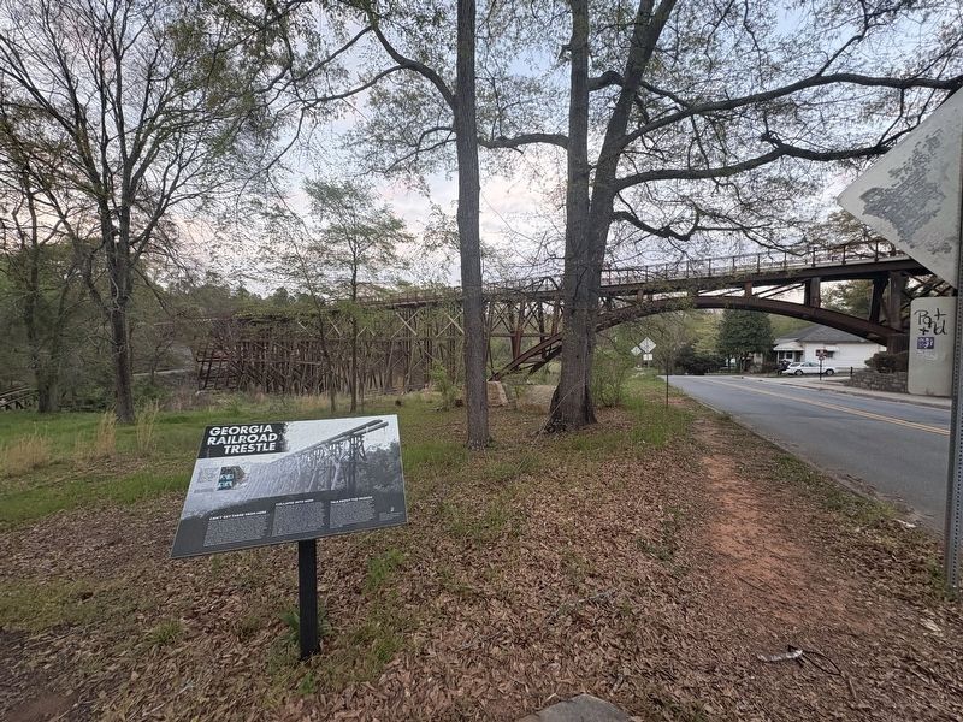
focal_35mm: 14
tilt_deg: -3.8
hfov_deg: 102.1
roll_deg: +0.7
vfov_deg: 85.7
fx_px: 389
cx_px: 482
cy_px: 361
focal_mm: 2.22
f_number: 2.2
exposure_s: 1/99
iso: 200
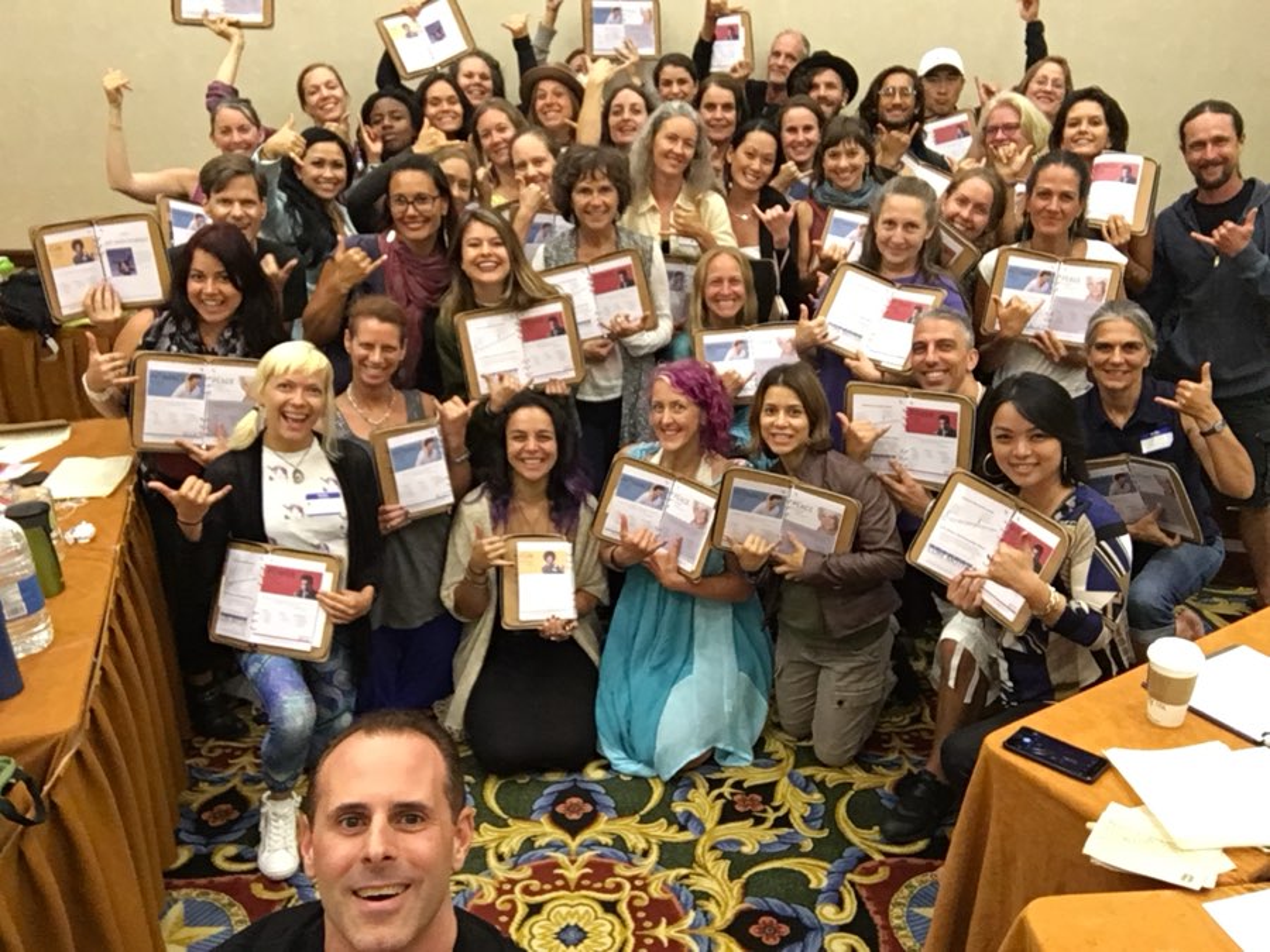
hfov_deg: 58.4
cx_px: 635
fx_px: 1137
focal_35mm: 31
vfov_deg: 45.4
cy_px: 476
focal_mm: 2.65
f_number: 2.2
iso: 250
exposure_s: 1/30
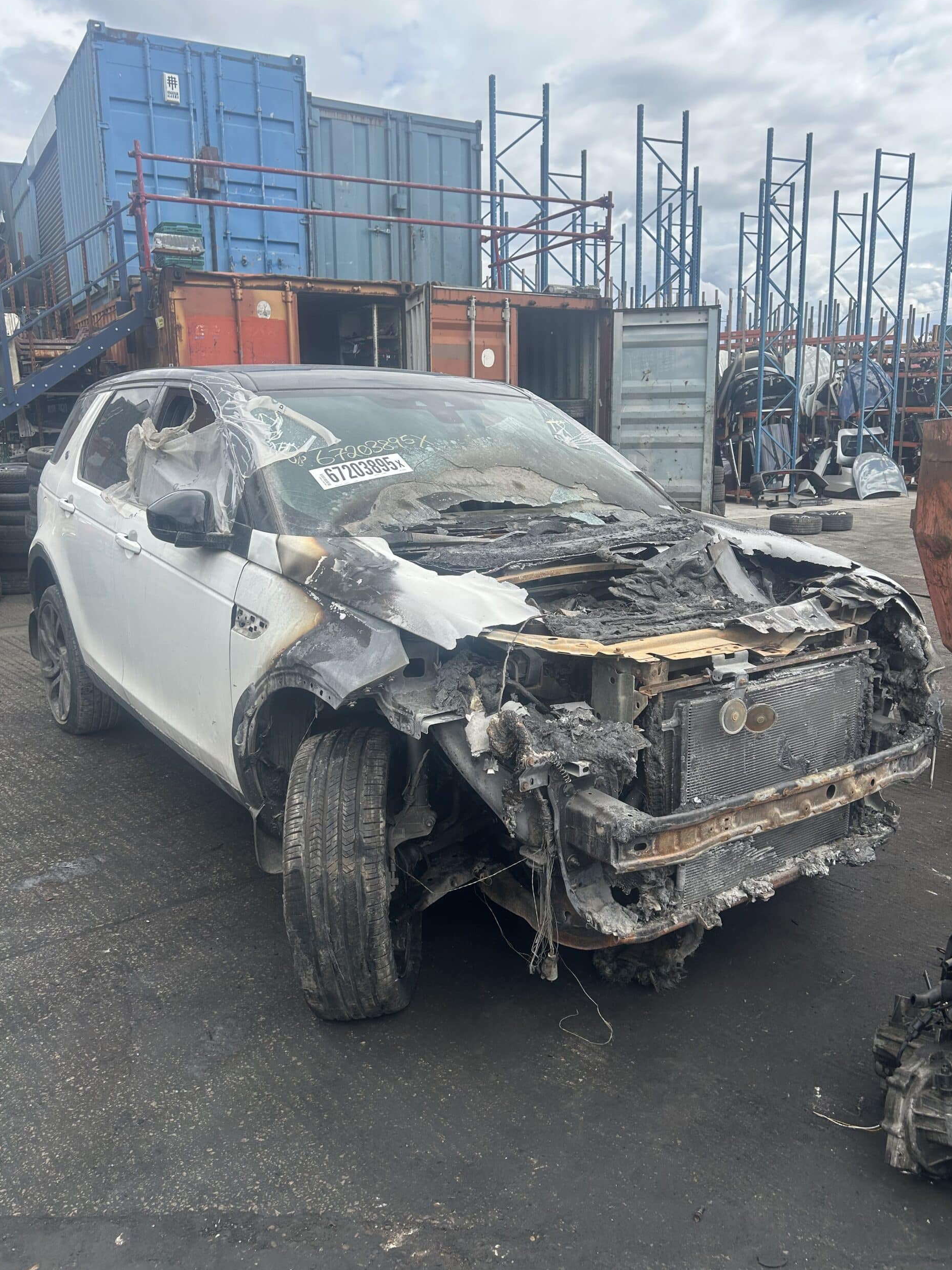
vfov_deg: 65.3
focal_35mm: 27
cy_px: 615
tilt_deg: -12.6
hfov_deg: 51.3
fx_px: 990
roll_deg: +0.4
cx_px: 493
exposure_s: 1/2252
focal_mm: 5.7
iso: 50
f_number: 1.5
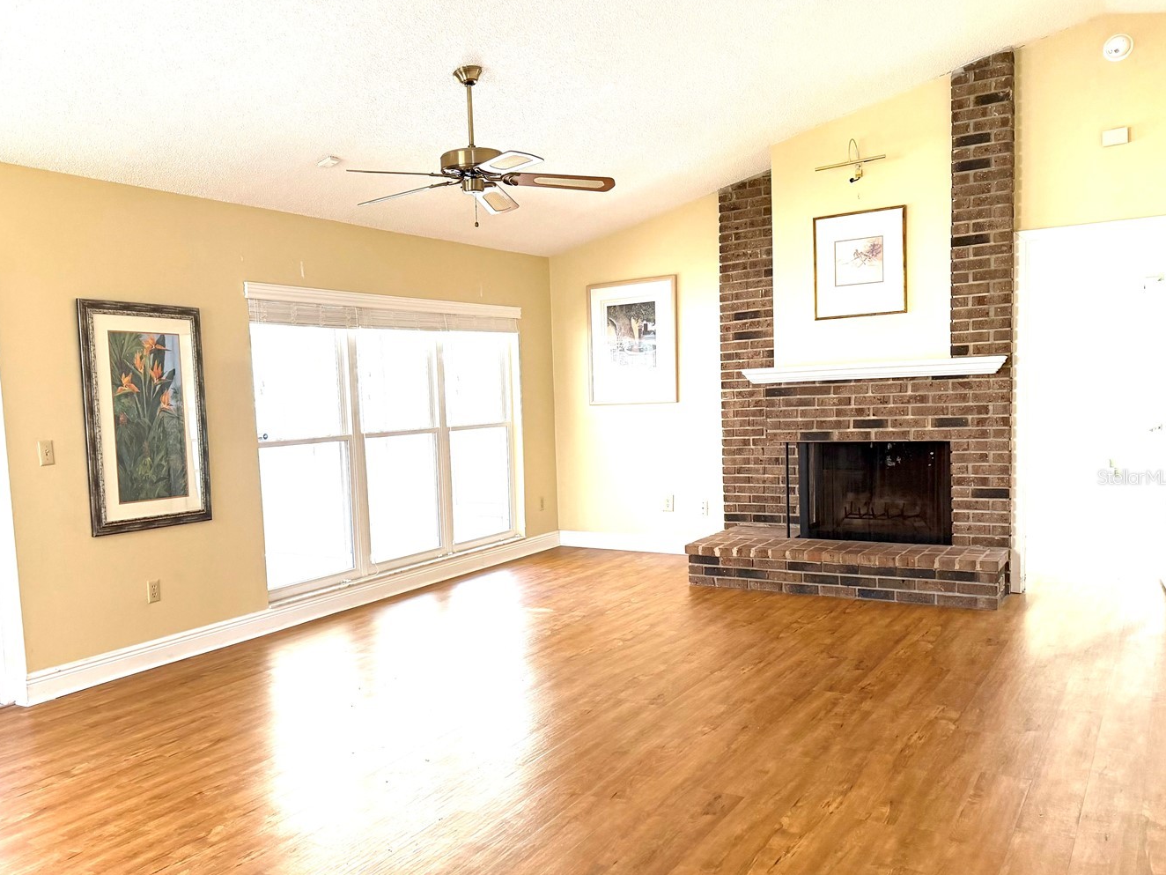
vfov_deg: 48.2
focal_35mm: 29
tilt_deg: -6.4
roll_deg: +1.8
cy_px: 477
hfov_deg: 61.2
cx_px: 476
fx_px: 977
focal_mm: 6.76
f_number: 1.78
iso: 250
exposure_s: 1/60
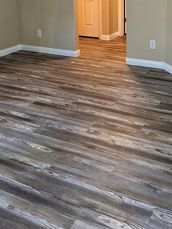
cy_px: 39
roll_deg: +0.1
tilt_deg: -12.0
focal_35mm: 45
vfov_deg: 40.0
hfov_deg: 32.1
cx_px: 105
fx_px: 298
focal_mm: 6.86
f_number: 1.78
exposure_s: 1/60
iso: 500
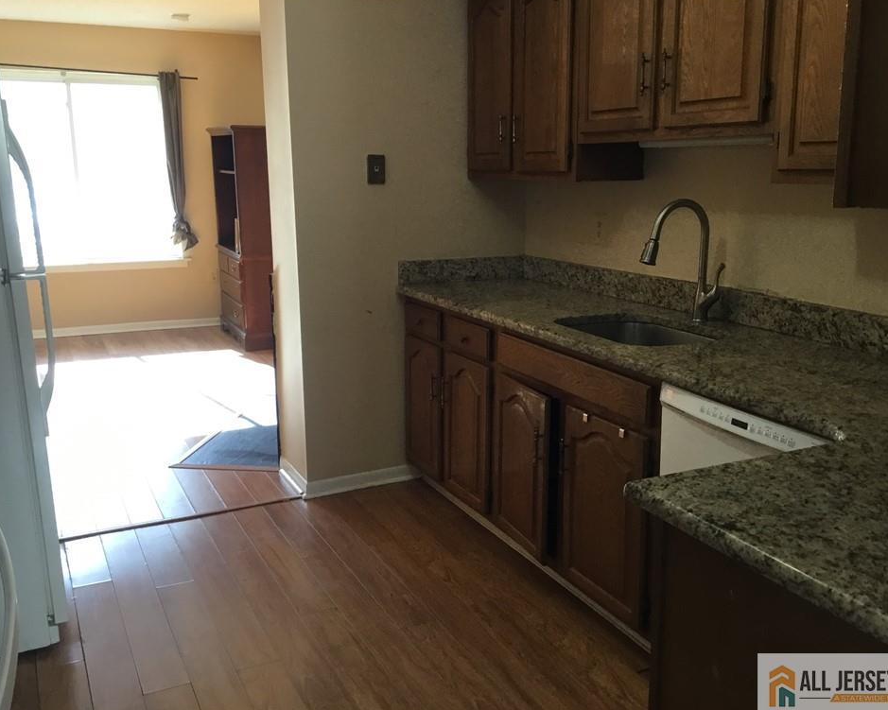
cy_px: 355
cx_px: 466
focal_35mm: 33
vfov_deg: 44.5
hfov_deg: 54.2
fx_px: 867
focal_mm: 3.3
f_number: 2.4
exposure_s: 1/30
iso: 40
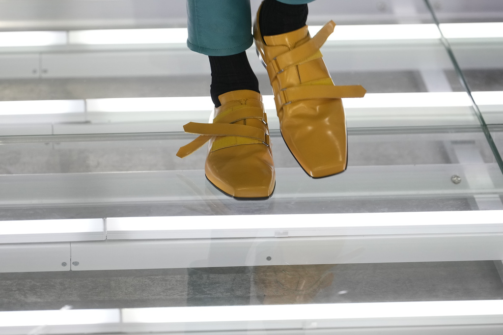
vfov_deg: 4.6
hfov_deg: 6.9
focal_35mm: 300
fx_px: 4190
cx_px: 252
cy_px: 168
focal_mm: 200
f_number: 3.2
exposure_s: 1/1000
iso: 1600
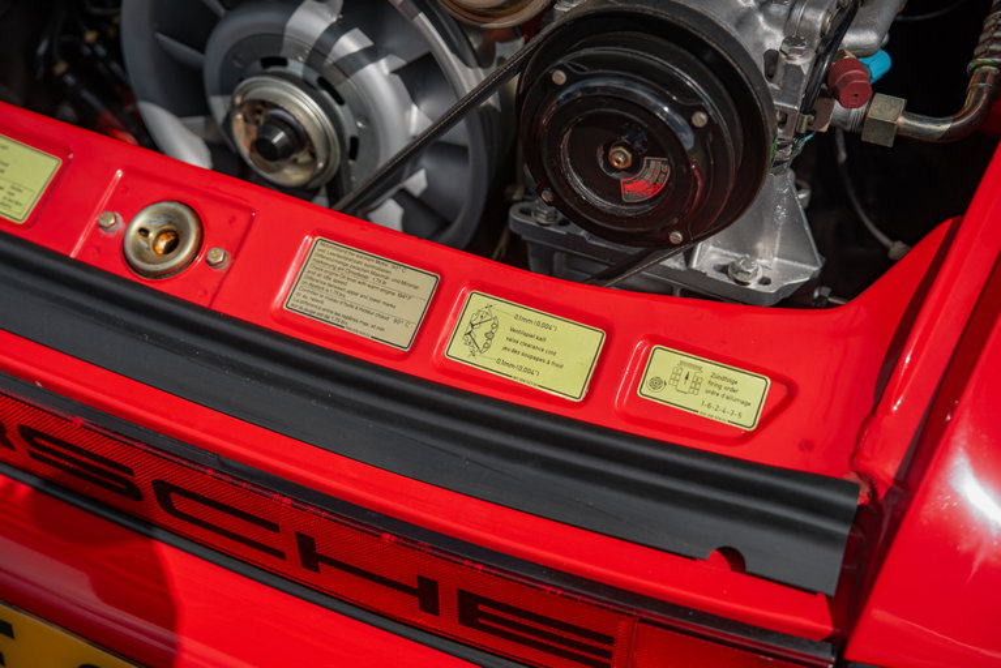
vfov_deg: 32.7
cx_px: 500
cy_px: 334
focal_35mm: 41
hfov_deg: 47.4
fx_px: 1140
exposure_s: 1/1600
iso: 100
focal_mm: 41
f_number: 2.8
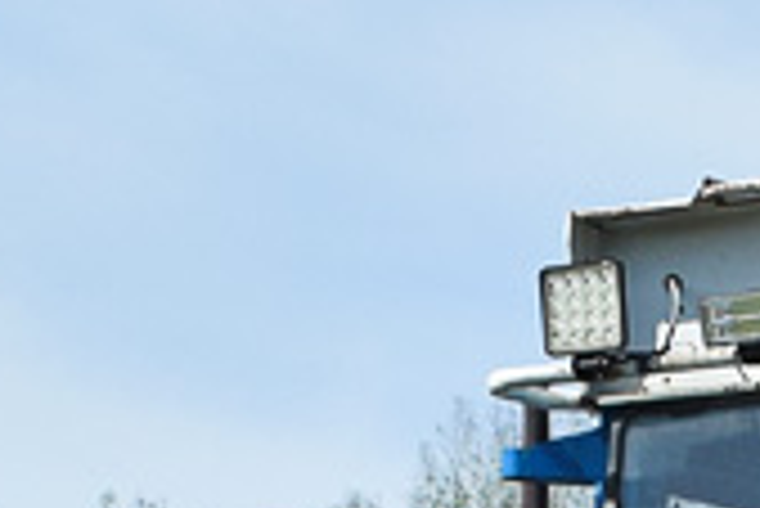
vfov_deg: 5.0
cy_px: 1686
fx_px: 5409
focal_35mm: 256
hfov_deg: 7.9
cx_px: 1084
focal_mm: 24
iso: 200
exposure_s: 1/800
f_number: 6.3
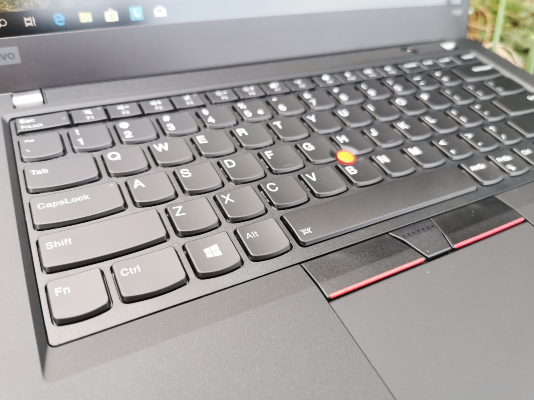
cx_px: 267
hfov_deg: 65.3
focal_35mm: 27
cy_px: 200
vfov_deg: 51.4
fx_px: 417
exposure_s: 1/50
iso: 160
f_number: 1.6
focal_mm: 5.56
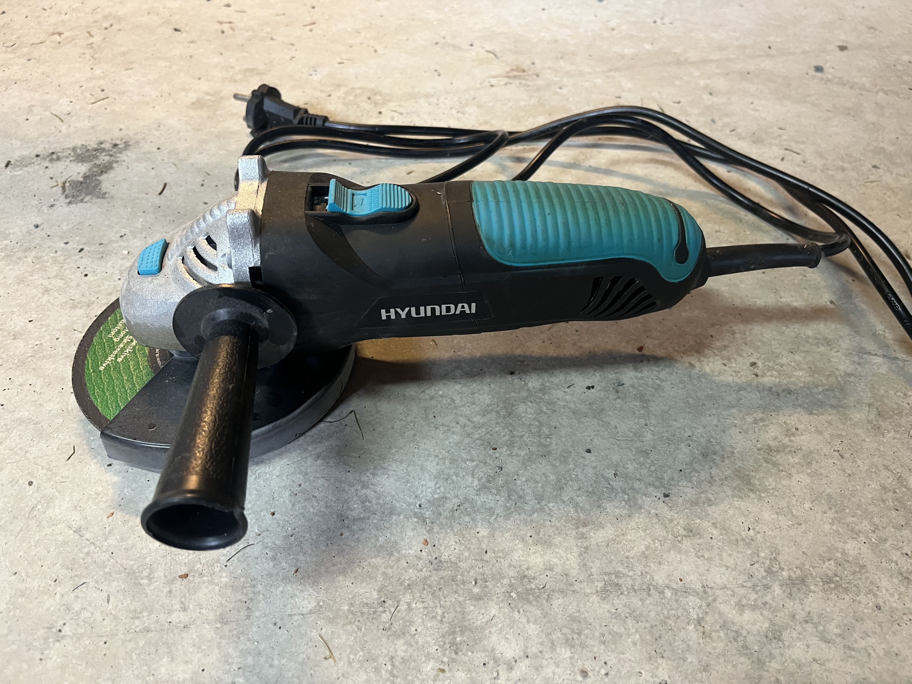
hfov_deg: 67.3
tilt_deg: -45.8
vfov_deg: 53.1
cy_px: 342
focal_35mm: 26
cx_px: 456
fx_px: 685
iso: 320
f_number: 1.6
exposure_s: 1/50
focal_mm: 5.1
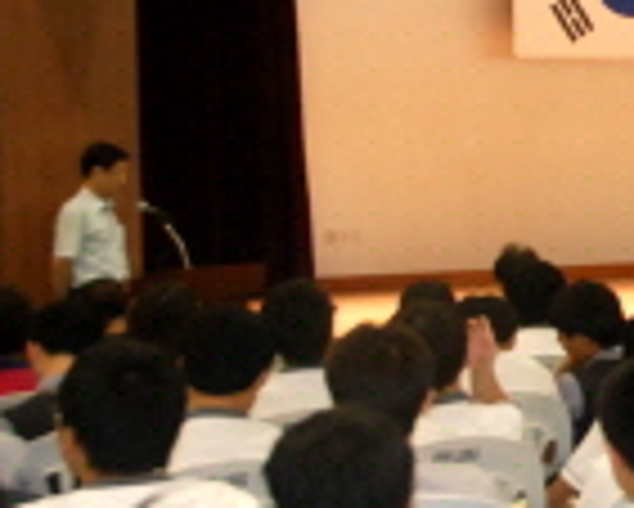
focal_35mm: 110
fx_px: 2065
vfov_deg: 14.0
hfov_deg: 15.5
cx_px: 1061
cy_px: 135
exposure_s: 1/60
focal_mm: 22
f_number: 5
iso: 800
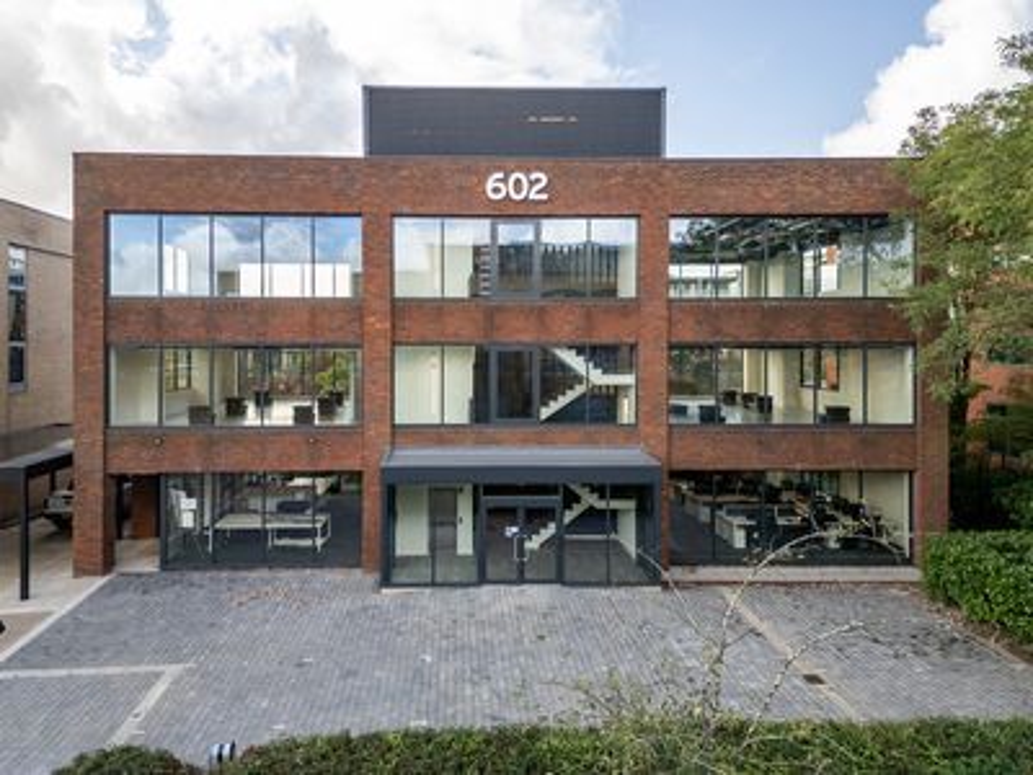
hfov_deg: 71.6
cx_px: 516
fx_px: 716
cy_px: 388
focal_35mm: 24
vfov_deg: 56.8
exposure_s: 1/1000
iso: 100
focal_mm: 6.72
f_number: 1.7
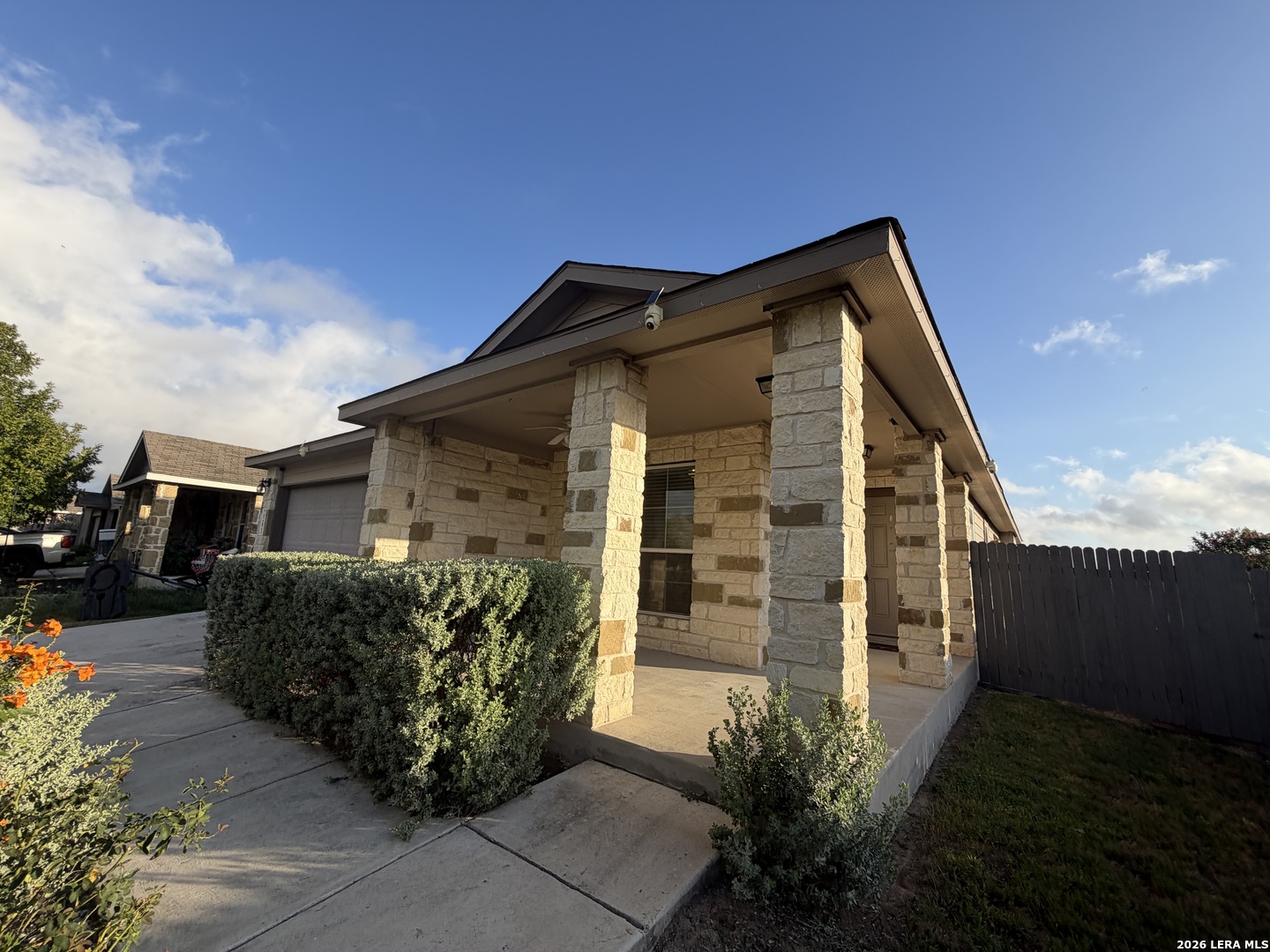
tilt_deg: +8.9
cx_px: 635
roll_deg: -3.1
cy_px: 476
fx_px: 514
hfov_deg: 102.1
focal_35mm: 14
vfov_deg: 85.7
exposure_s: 1/770
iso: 32
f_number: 2.2
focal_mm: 2.22
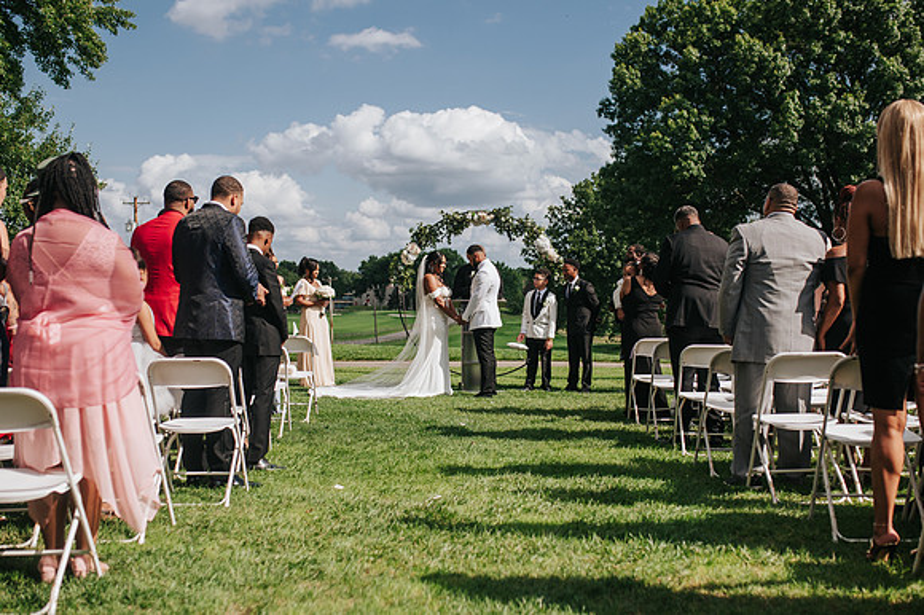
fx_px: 1043
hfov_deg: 47.8
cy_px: 319
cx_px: 485
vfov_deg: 32.8
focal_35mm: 41
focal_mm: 35
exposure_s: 1/8000
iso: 250
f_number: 2.8
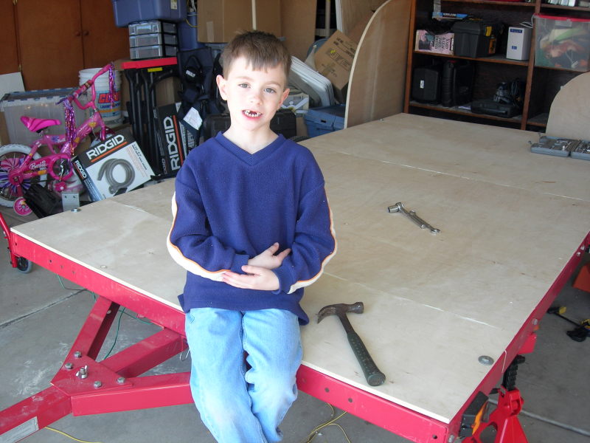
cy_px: 222
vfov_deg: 37.7
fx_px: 648
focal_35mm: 38
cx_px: 295
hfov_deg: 49.0
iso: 64
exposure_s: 1/78.2
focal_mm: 7.8
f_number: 2.8
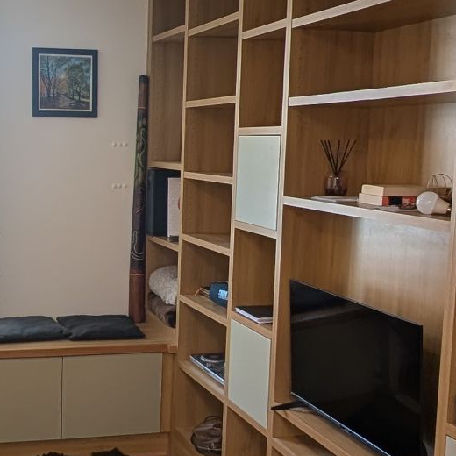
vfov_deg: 34.7
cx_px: 66
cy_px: 242
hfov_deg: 33.3
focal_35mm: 49
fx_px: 730
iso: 38
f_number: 1.95
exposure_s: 1/33.2
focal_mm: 2.23
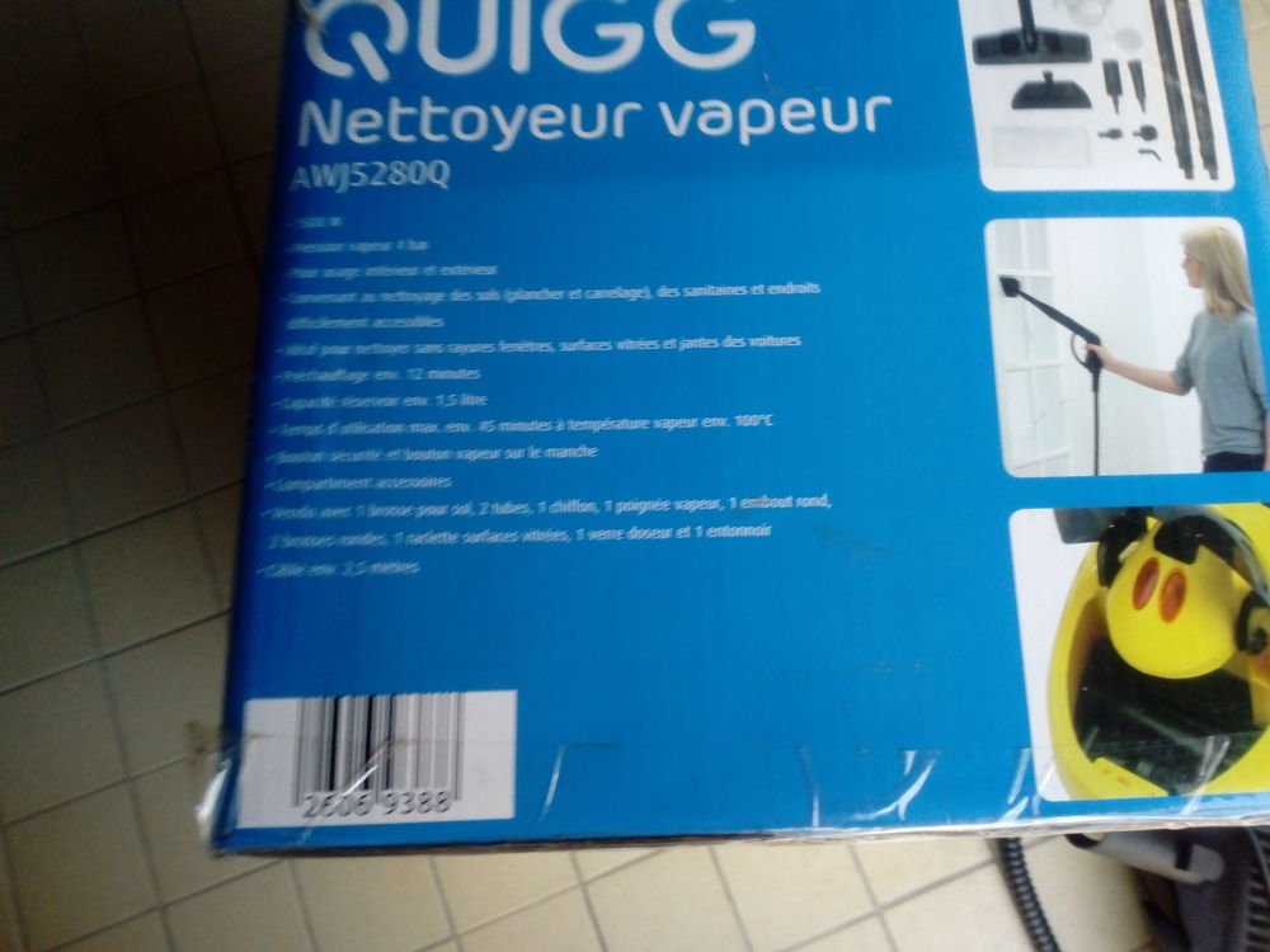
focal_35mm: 27
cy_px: 476
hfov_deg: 65.3
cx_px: 635
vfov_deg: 51.4
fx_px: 991
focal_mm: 3.5
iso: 232
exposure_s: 1/60
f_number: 2
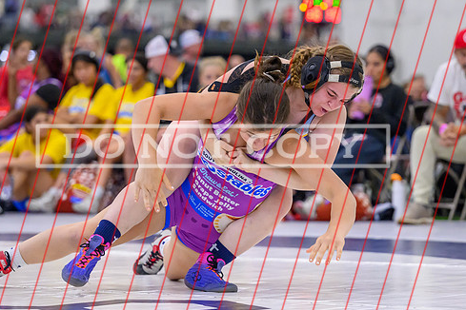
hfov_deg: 11.7
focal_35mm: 176
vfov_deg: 7.8
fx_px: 2278
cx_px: 240
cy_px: 160
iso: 6400
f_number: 2.8
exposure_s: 1/800
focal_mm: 120
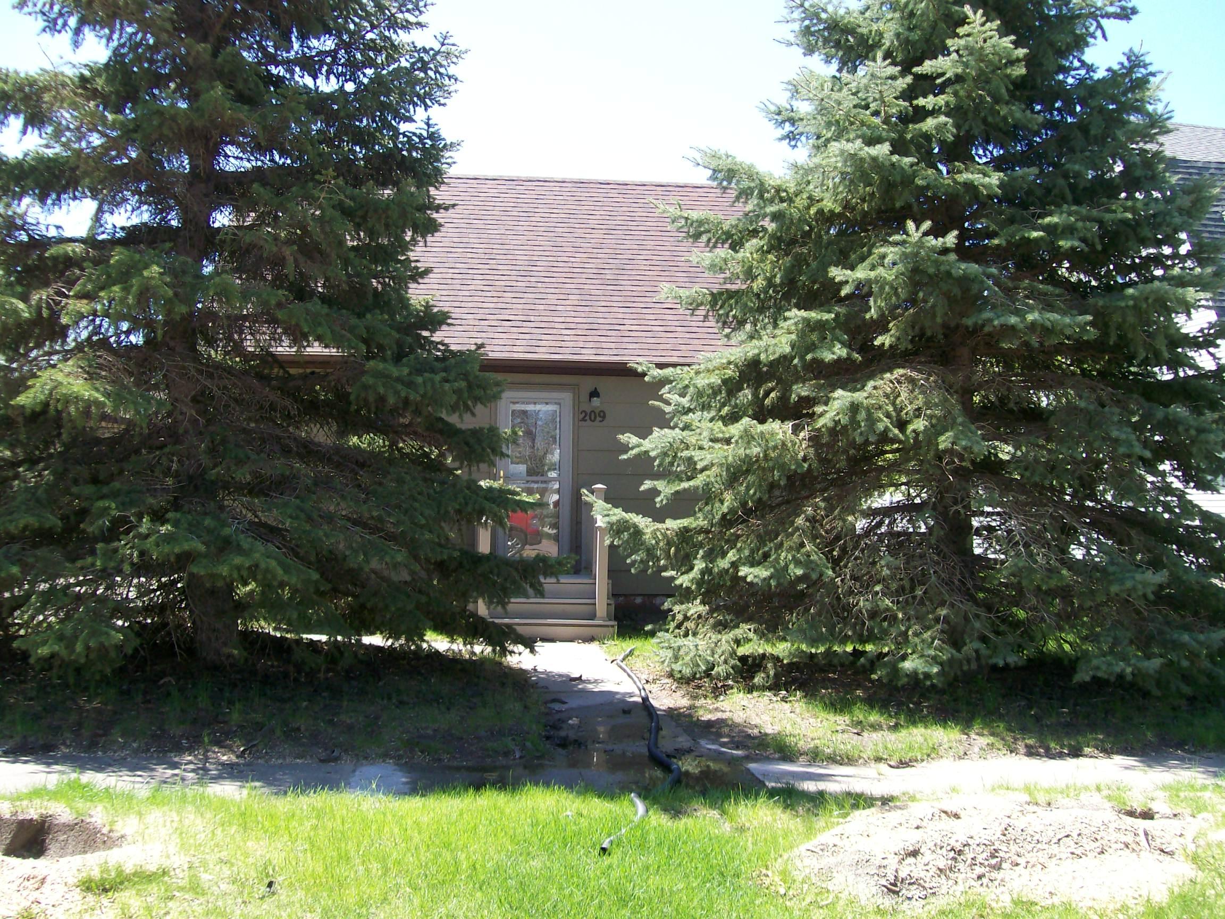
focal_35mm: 36
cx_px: 612
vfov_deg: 39.7
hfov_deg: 51.4
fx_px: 1274
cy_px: 460
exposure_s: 1/404
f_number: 2.7
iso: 80
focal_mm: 6
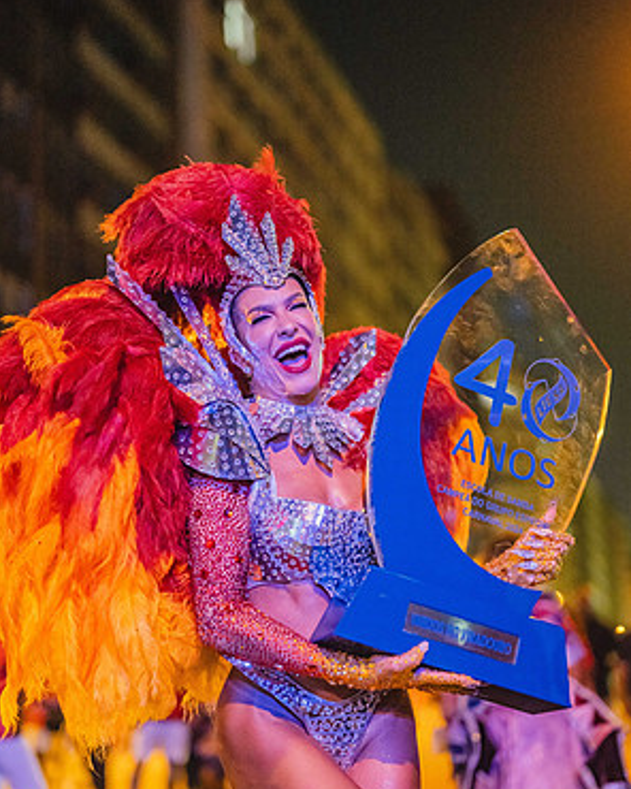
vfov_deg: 32.9
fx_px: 1331
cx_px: 318
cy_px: 463
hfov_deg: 26.7
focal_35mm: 57
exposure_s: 1/250
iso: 6400
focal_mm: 50
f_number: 1.2
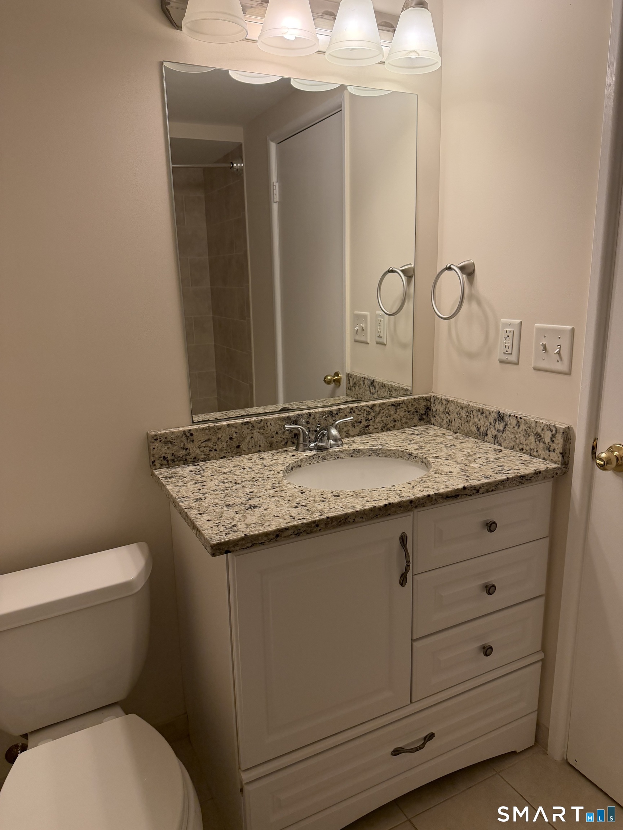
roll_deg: +0.9
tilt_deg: -13.3
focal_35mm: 24
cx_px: 312
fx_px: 576
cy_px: 415
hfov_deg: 56.8
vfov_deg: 71.6
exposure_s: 1/224
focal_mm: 6.76
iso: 200
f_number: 1.78
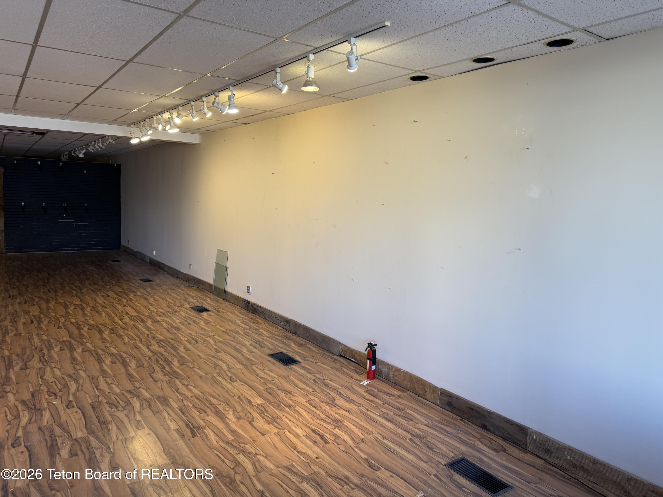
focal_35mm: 24
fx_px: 460
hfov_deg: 71.6
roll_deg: -2.6
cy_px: 248
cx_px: 332
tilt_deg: -5.9
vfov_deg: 56.8
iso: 80
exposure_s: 1/120
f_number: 1.78
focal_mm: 6.76
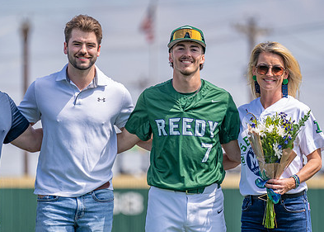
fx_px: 2955
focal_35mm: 321
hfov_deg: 6.3
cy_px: 122
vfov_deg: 4.5
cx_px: 165
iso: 100
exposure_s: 1/1600
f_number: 2.8
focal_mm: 170
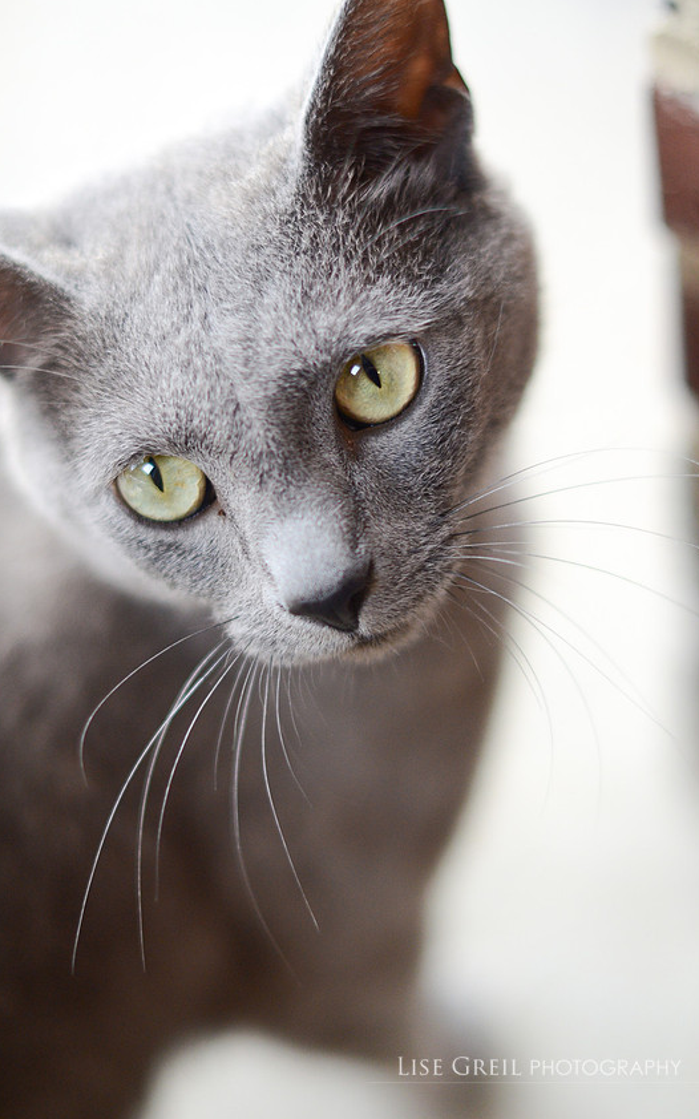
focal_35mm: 77
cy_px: 560
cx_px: 346
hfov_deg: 16.9
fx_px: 2348
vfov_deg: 26.8
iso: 800
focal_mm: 50
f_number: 1.8
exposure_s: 1/800
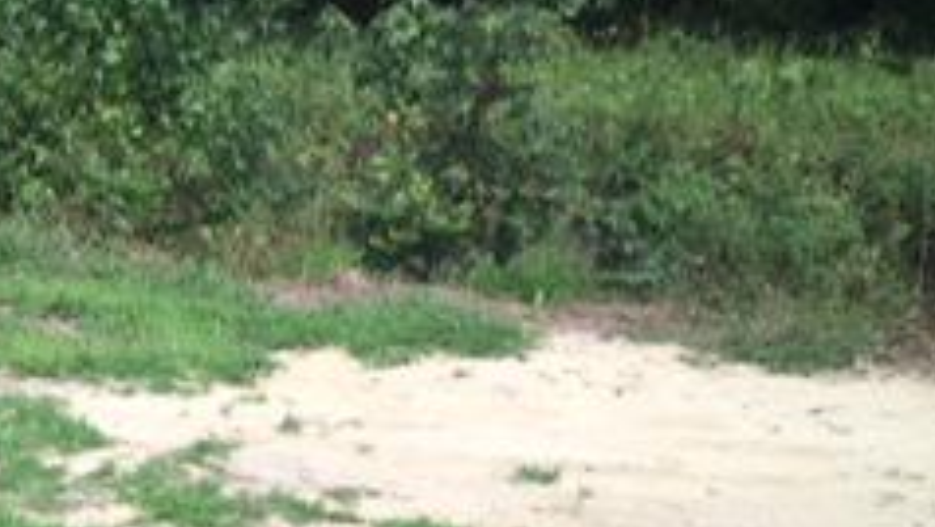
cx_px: -169
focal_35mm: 85
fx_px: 2108
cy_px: 724
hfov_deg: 23.1
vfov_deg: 13.6
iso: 25
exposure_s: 1/469
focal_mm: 4.15
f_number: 2.2
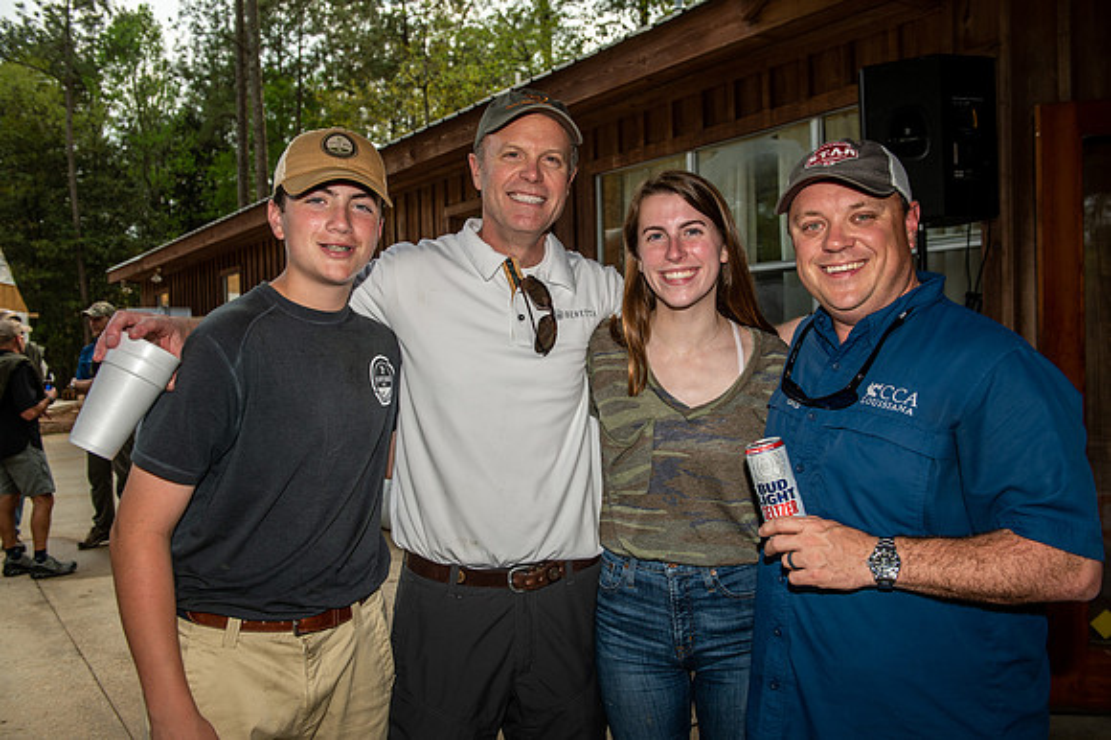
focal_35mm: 32
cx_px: 556
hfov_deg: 58.7
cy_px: 370
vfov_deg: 41.1
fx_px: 987
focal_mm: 32
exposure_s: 1/400
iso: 160
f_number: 5.6
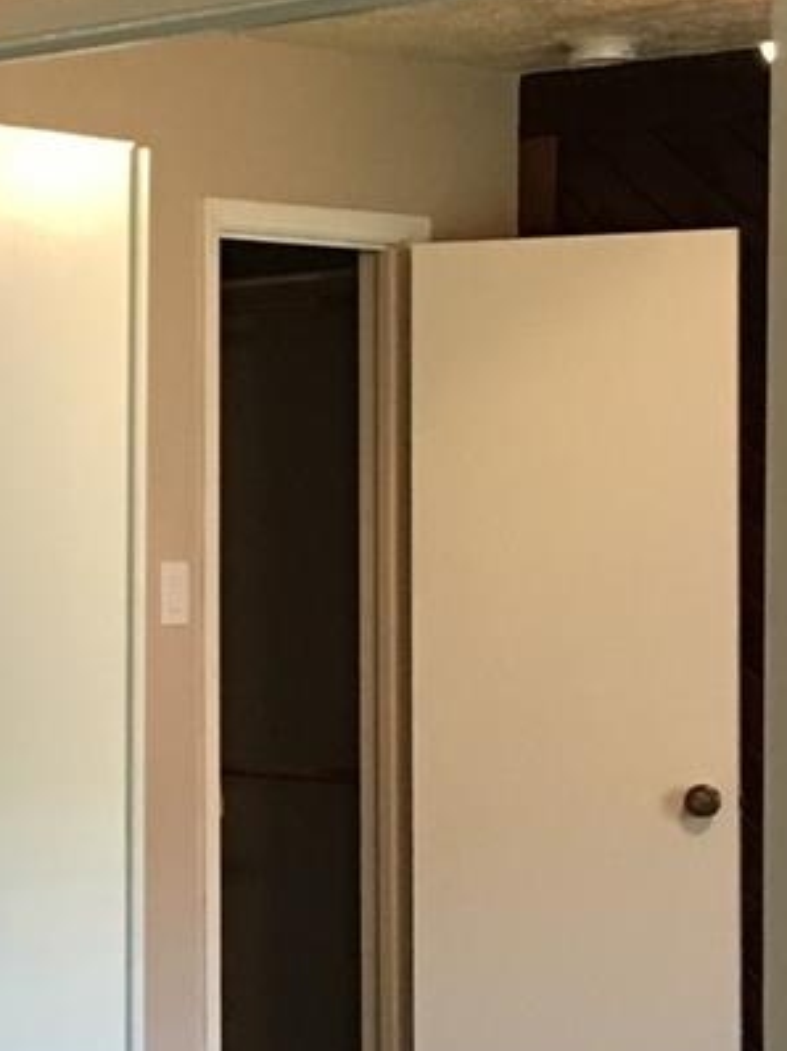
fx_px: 3399
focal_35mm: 112
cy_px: 573
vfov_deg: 17.6
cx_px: -684
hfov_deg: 12.0
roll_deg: -0.5
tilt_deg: +1.3
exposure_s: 1/15
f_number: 2.2
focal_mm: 4.15
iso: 64
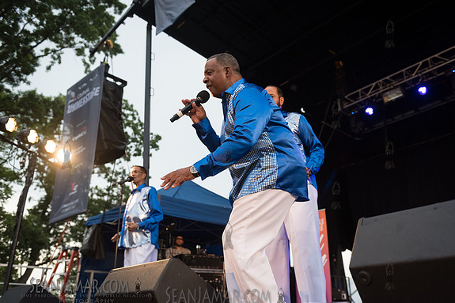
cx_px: 241
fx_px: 417
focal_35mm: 33
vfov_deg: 39.9
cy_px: 154
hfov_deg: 57.2
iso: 1250
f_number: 3.5
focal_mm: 31
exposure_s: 1/500
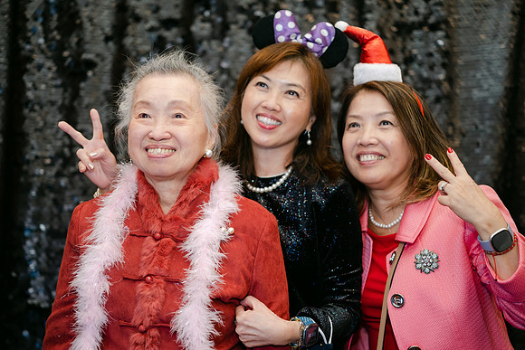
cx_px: 262
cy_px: 175
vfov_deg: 27.0
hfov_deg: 39.6
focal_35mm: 50
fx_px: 729
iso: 200
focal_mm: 33
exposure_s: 1/160
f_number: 1.4
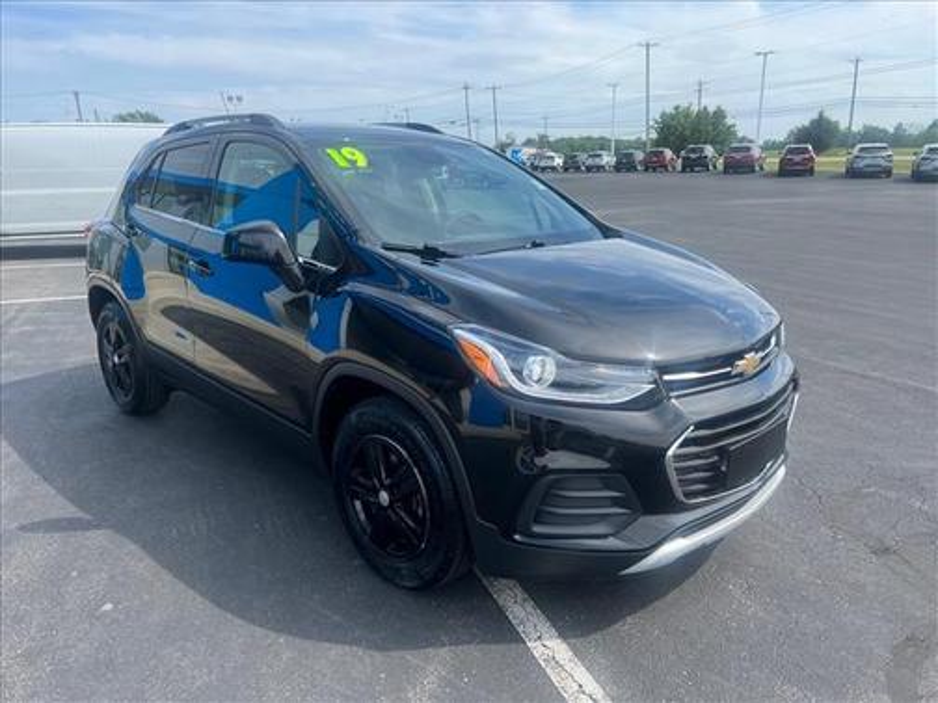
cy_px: 352
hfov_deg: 67.3
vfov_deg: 53.1
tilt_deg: -16.1
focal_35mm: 26
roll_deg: +0.4
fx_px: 705
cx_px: 469
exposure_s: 1/1869
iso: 50
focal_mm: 5.7
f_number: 1.5
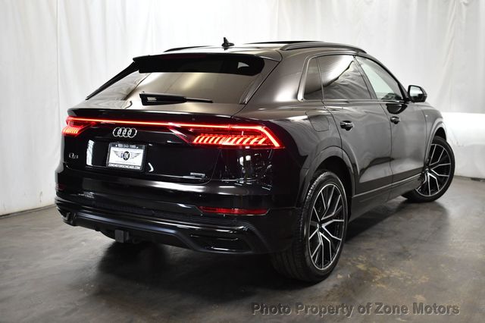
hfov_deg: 46.4
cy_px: 162
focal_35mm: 42
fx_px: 566
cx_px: 242
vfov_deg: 31.9
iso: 1600
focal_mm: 28
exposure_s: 1/125
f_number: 4.2
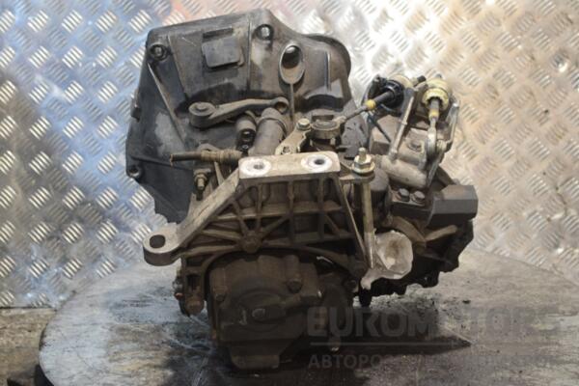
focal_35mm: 69
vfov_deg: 19.7
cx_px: 290
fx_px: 1110
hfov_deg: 29.2
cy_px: 193
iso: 1600
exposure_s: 1/30
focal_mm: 46
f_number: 5.3
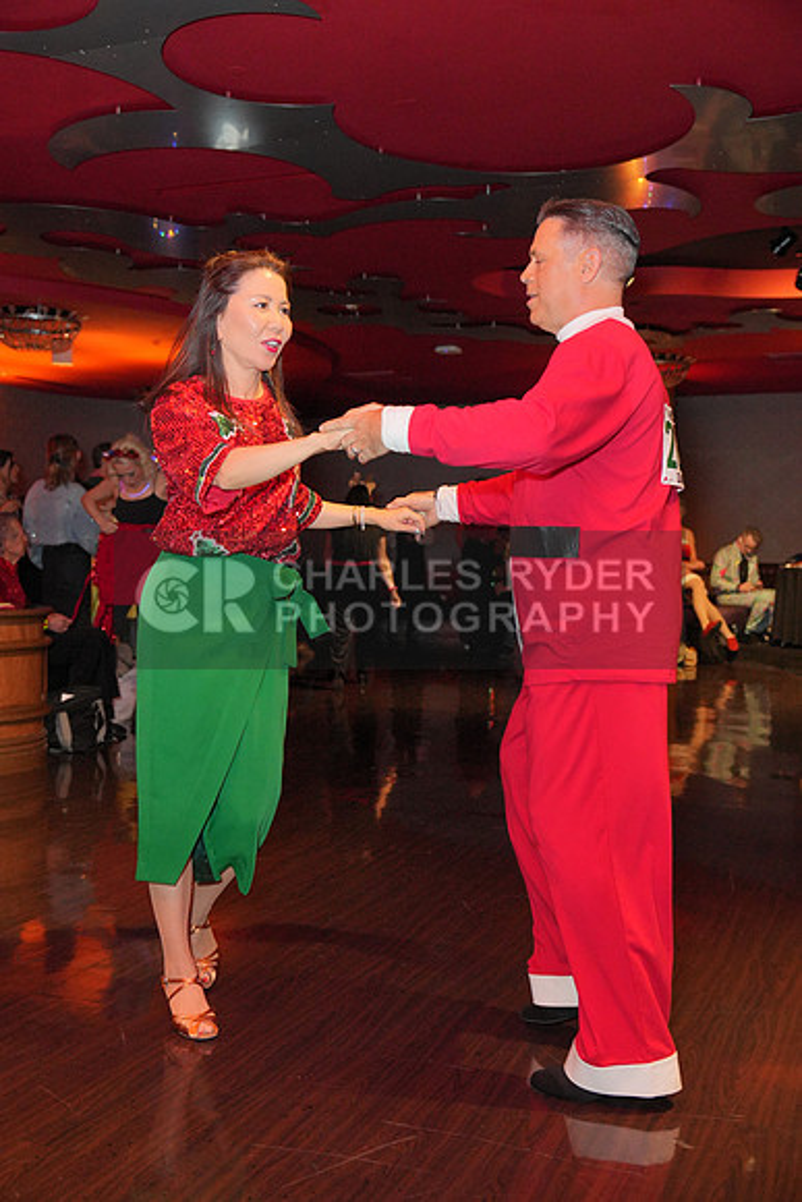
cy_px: 601
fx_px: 1236
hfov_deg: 36.0
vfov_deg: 51.9
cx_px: 401
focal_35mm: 37
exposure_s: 1/200
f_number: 4
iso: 4000
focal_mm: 37
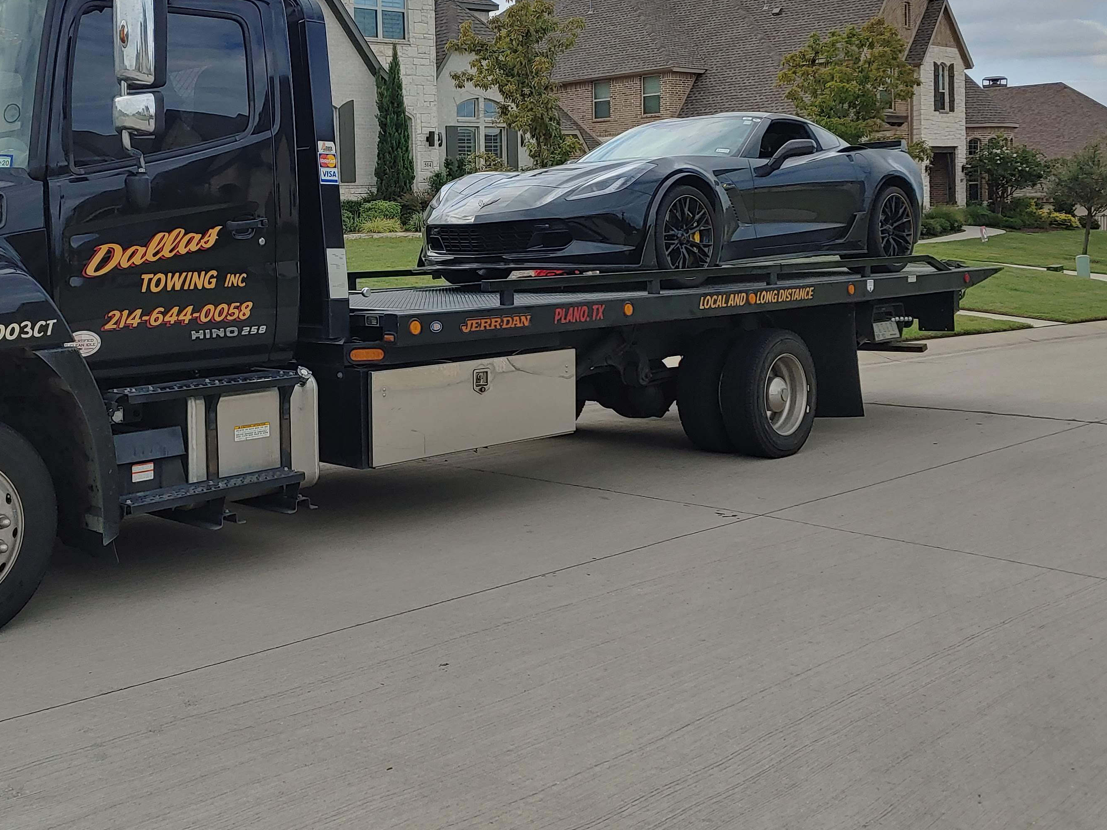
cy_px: 259
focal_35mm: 38
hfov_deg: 47.9
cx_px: 345
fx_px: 1215
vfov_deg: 37.2
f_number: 1.5
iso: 50
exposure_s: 1/3333
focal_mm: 4.23
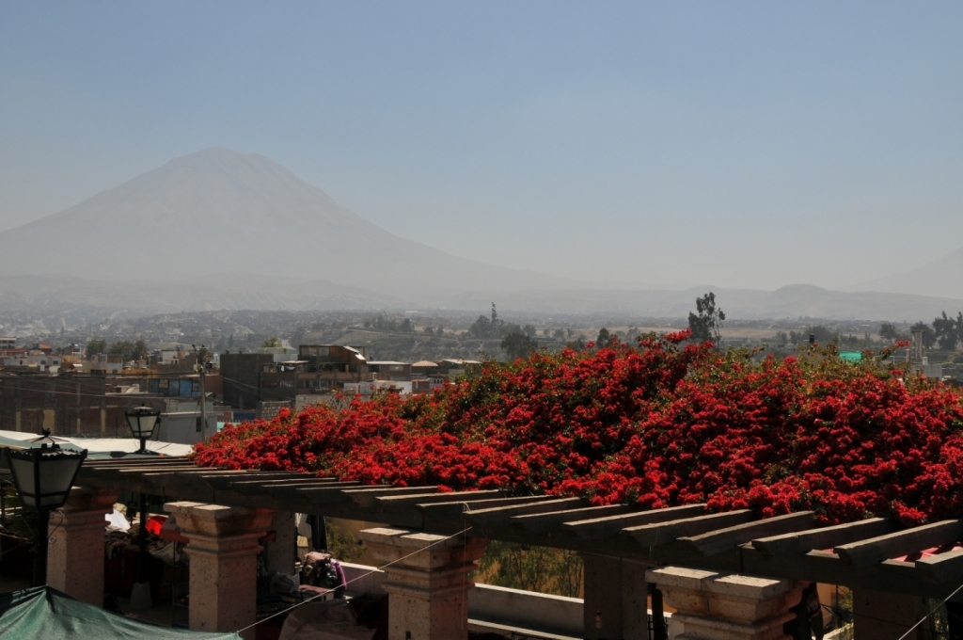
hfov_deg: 49.6
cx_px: 482
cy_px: 320
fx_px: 1042
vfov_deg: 34.1
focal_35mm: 39
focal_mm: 26
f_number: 11
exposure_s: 1/500
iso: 200
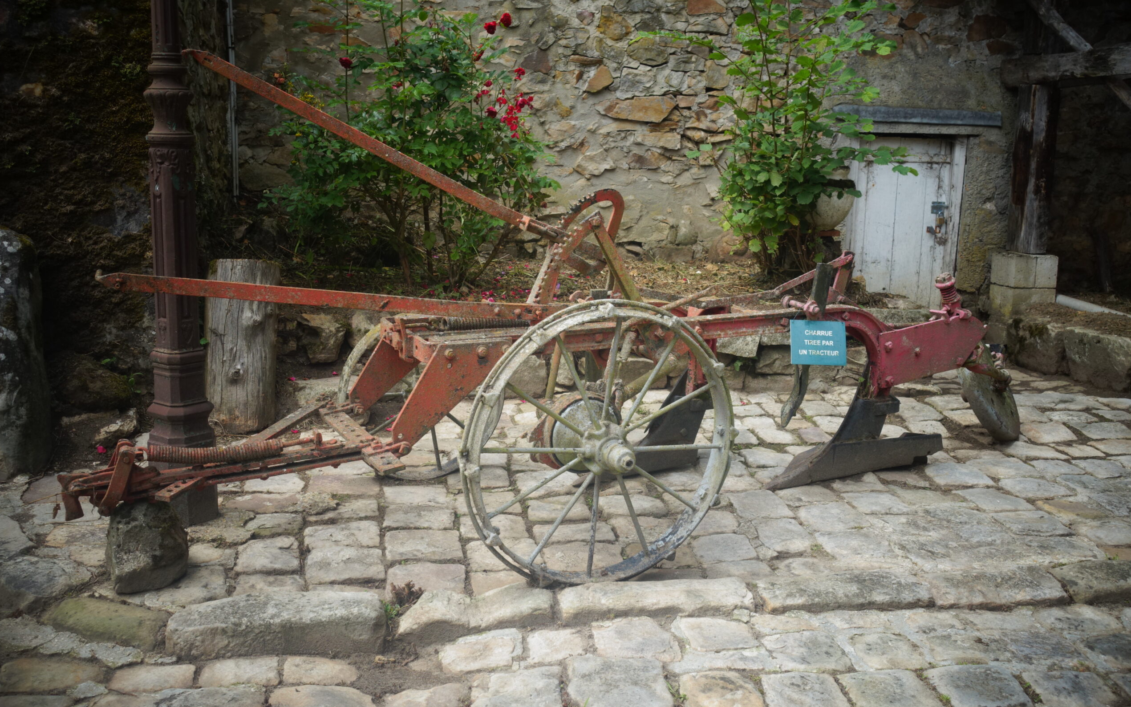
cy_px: 336
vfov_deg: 33.6
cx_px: 566
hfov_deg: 51.5
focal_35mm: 38
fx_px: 1171
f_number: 4
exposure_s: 1/640
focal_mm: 13.53
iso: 100
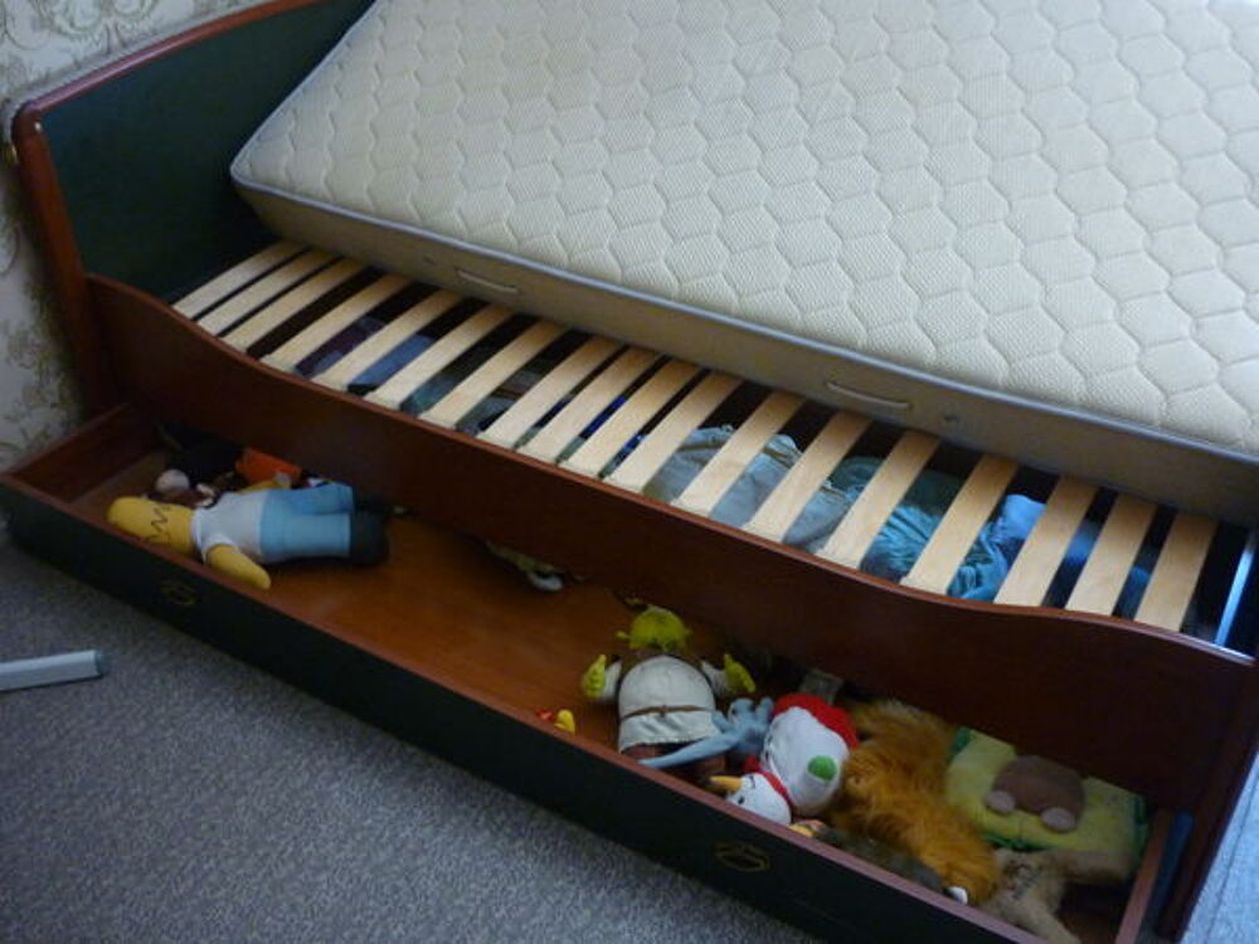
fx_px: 1200
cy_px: 472
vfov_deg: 42.9
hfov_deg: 55.4
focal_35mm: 33
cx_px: 630
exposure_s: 1/13
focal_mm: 5.5
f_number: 2.8
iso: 400
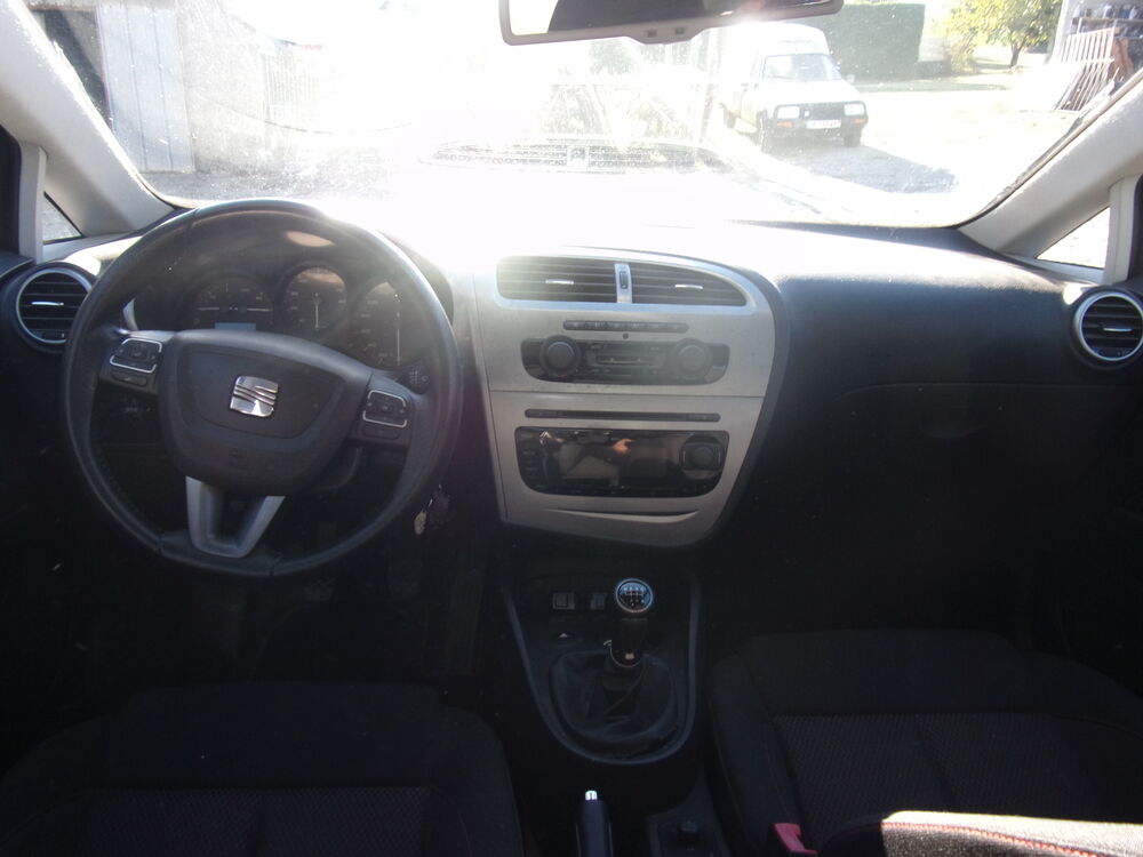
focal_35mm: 24
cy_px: 428
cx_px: 572
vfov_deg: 56.8
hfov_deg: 71.6
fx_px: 792
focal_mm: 4.3
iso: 80
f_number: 3.3
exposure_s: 1/70
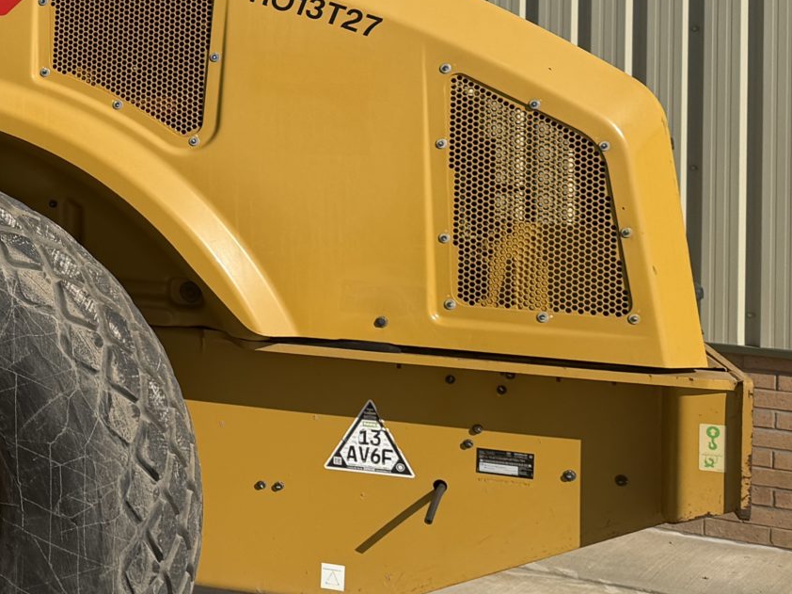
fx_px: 1670
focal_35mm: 73
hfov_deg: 22.7
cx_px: -332
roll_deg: -1.8
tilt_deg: +2.4
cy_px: 37
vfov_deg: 19.7
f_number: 1.78
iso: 80
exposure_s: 1/6711
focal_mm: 6.76
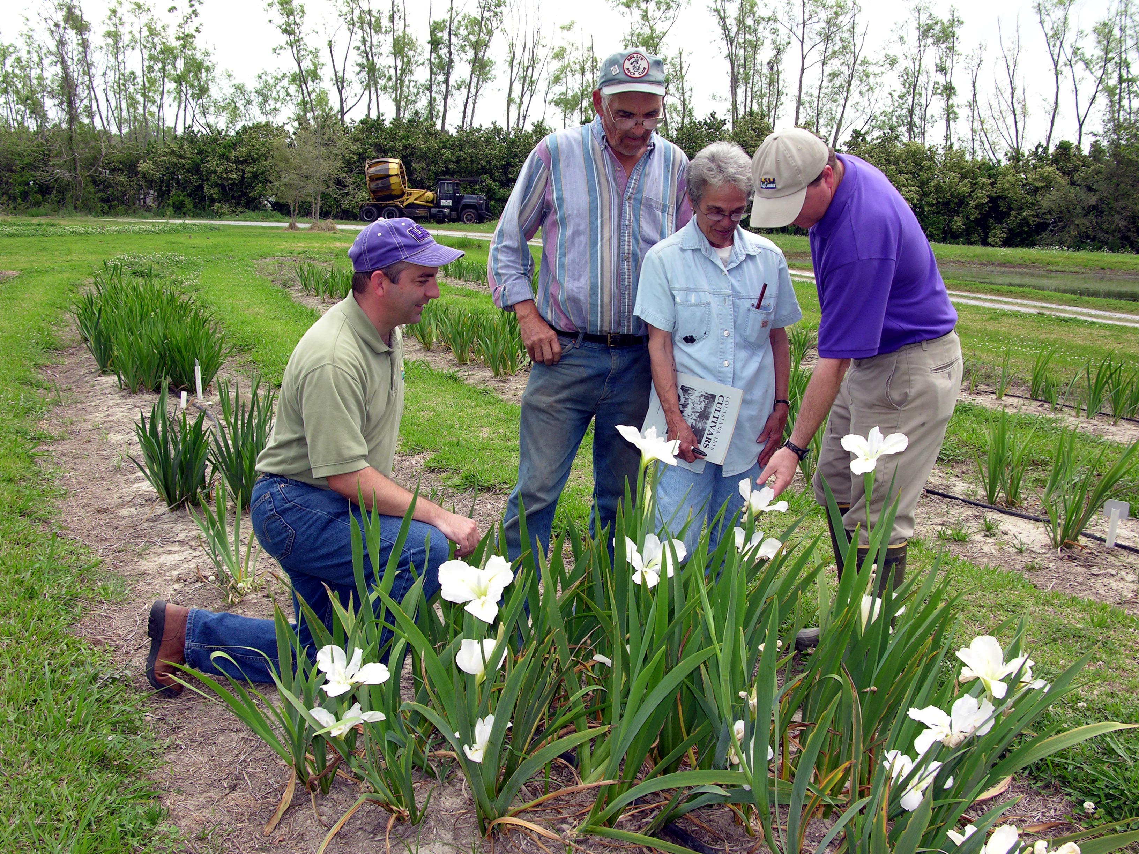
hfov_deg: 52.6
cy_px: 427
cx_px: 570
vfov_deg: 40.7
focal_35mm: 35
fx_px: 1152
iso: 50
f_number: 4.5
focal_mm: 8.9
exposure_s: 1/122
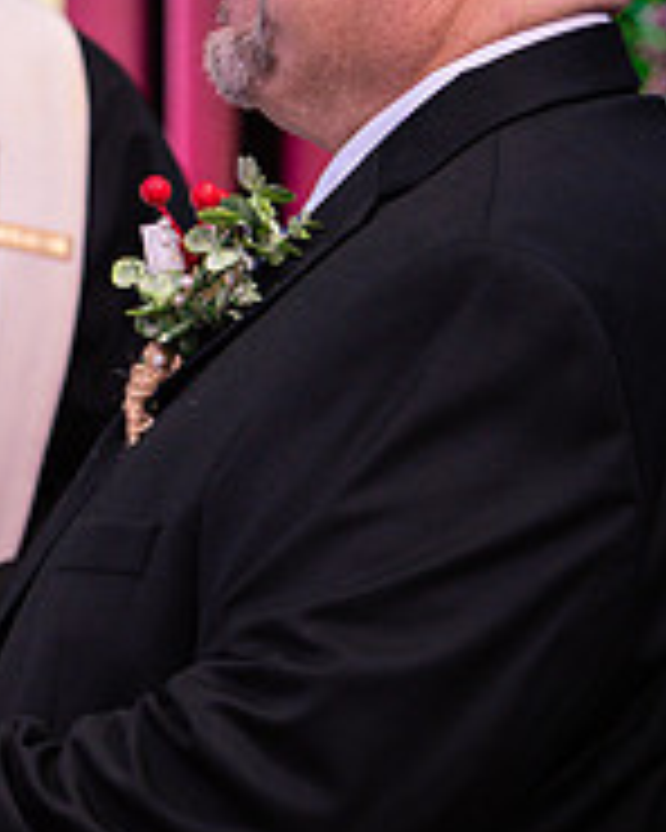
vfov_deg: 5.1
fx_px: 9289
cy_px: 349
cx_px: -338
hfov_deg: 4.1
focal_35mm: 377
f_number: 2.8
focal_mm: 116
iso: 800
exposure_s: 1/200
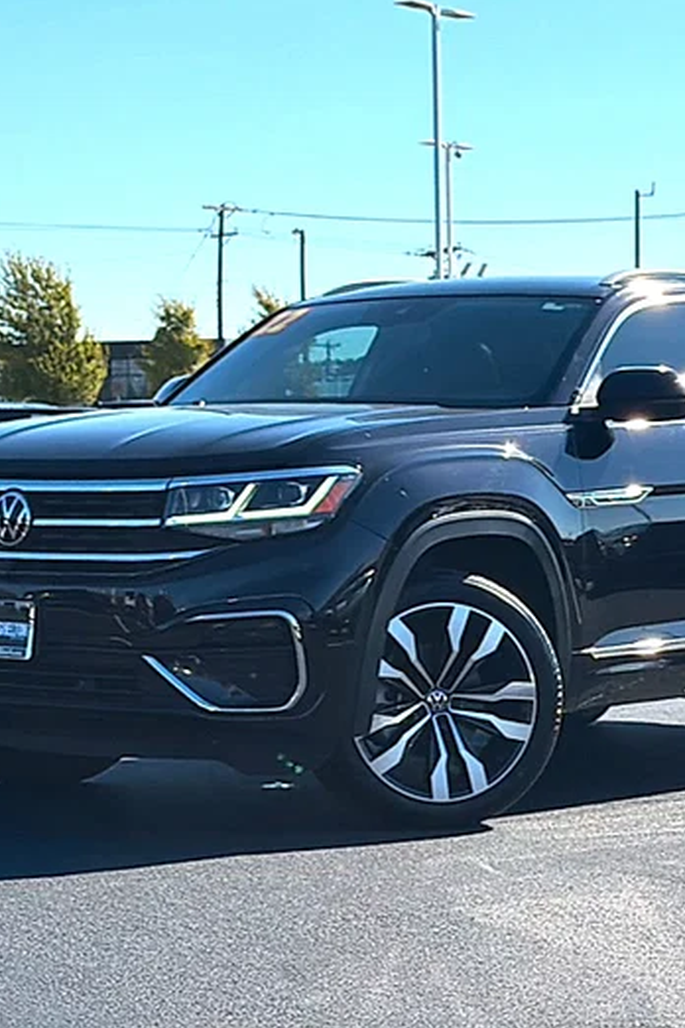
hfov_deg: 16.0
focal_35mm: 85
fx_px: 2426
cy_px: 513
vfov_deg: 23.9
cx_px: 437
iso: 64
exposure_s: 1/4878
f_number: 1.78
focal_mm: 6.76
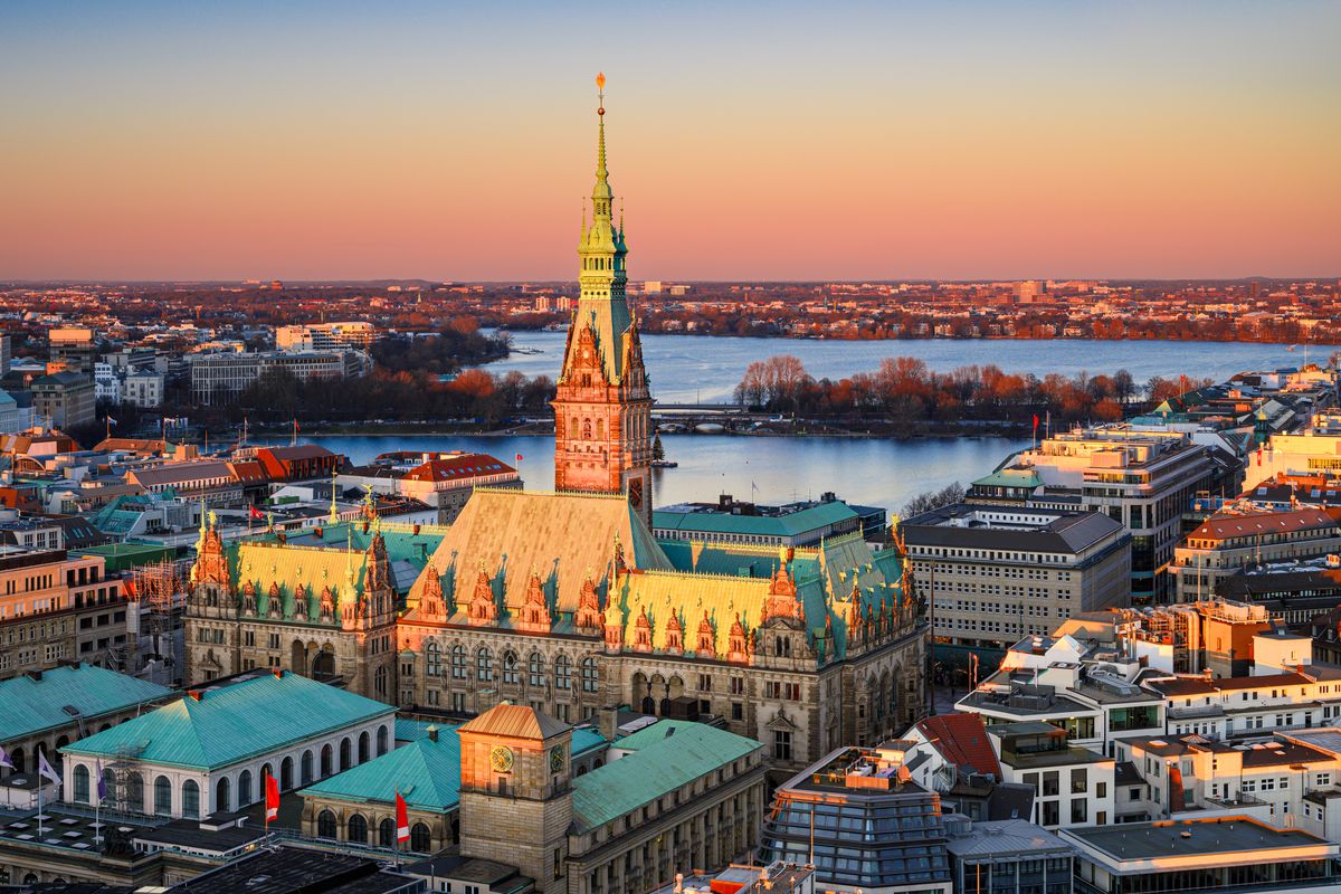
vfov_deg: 29.2
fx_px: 1713
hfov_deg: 42.7
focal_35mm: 46
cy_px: 447
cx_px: 670
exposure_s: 1/15
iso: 64
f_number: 5.6
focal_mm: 46
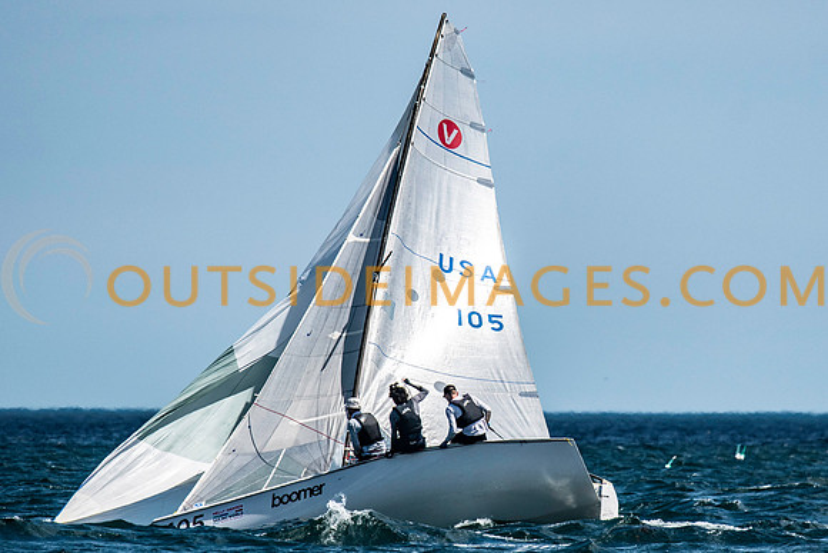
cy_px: 292
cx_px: 505
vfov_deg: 2.4
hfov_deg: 3.6
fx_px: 13175
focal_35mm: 573
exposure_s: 1/8000
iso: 500
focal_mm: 300
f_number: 5
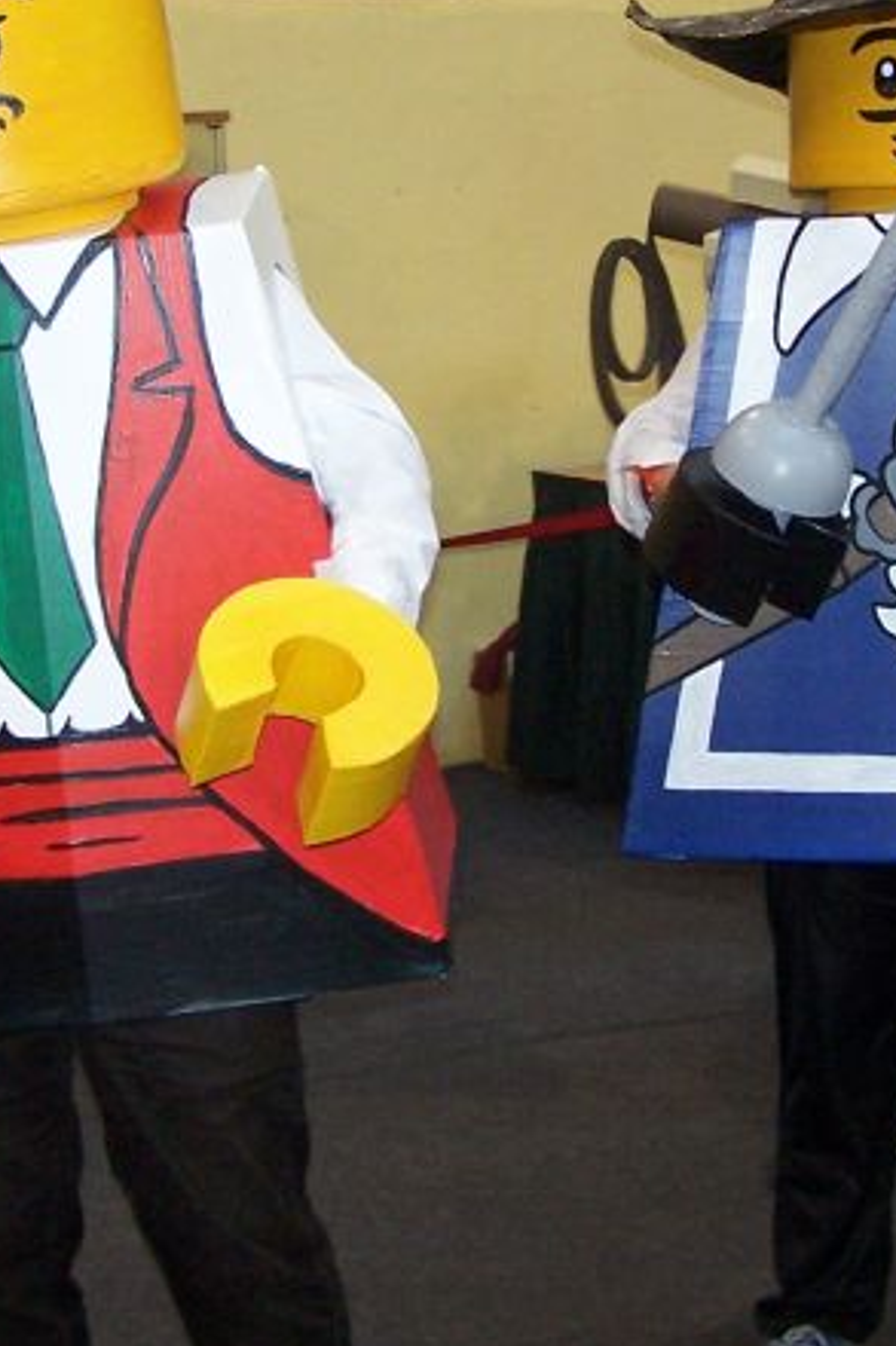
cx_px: 450
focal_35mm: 92
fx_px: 3437
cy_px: 480
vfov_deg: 22.1
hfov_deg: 14.9
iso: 140
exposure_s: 1/60
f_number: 2.8
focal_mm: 6.3
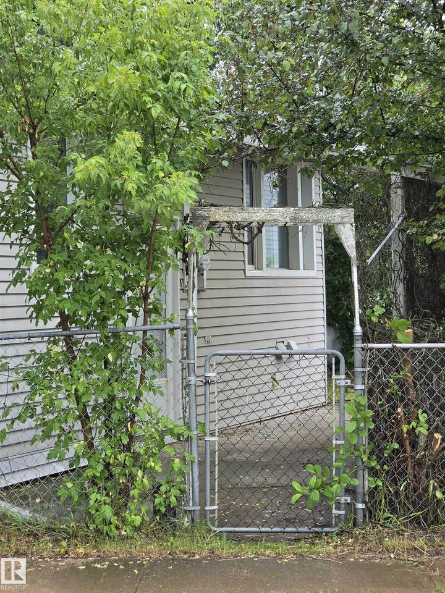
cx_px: 222
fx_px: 1183
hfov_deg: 21.3
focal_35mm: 69
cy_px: 296
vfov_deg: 28.2
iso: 25
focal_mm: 7
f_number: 2.4
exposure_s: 1/120
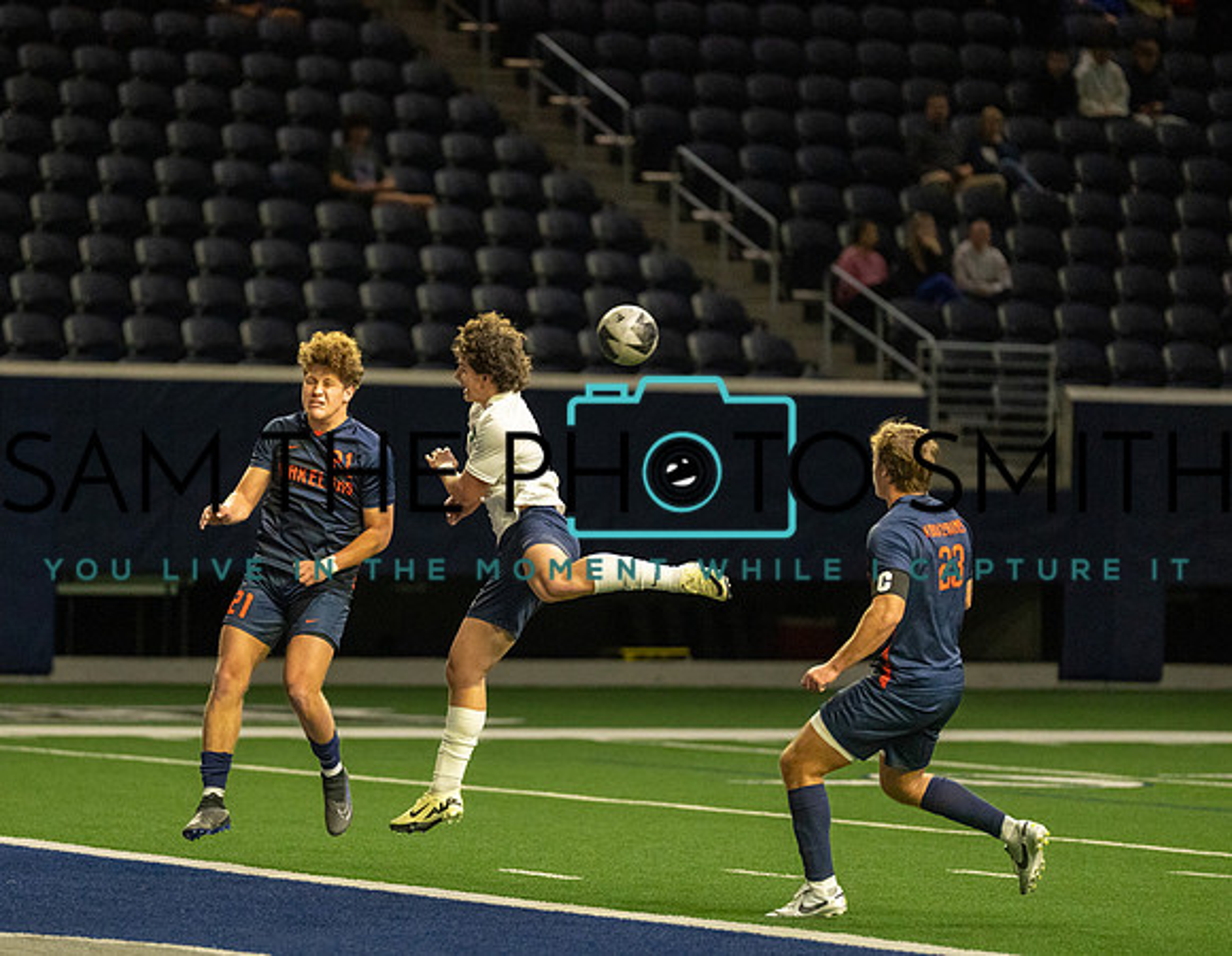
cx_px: 445
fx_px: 9238
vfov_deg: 5.9
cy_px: 525
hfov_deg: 7.6
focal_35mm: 256
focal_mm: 200
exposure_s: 1/1250
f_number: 2.8
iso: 5000
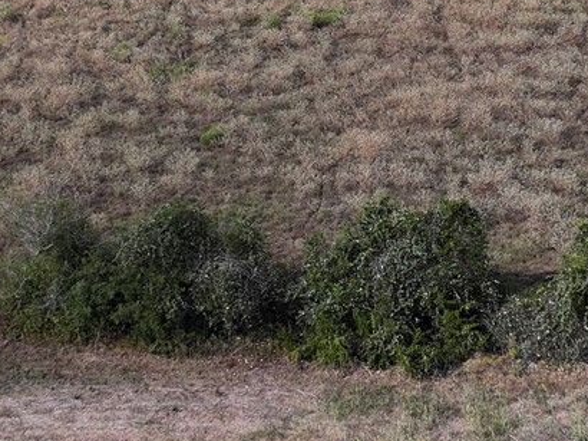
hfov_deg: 16.4
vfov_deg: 12.3
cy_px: 162
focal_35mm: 120
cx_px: 379
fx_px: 2037
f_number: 2.8
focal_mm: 12.29
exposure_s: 1/1600
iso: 120
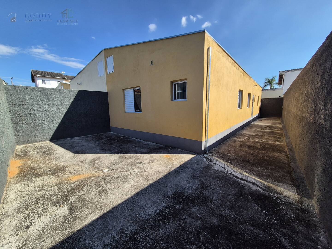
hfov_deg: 106.2
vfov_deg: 89.9
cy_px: 124
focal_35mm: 13
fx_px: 125
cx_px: 166
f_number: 2.2
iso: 64
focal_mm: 2.2
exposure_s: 1/1996
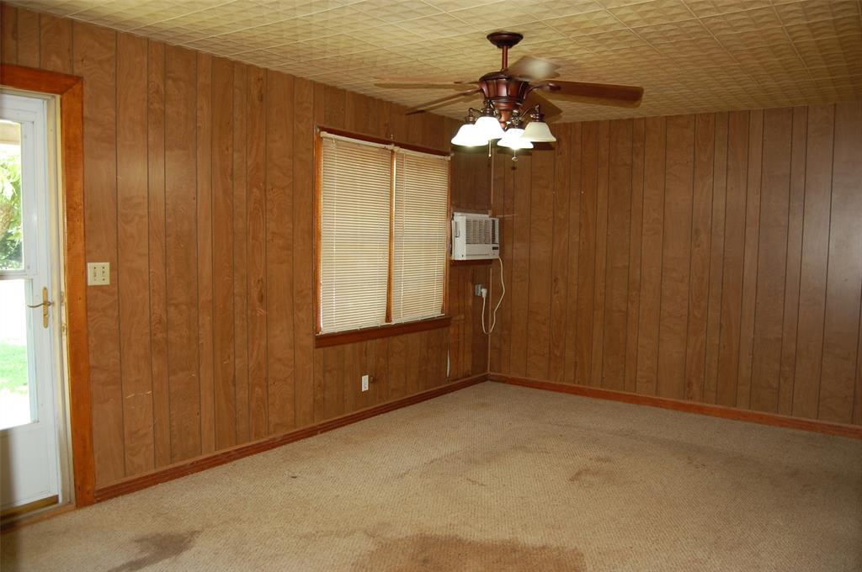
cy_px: 286
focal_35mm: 27
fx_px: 646
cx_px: 431
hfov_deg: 67.4
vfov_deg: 47.8
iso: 400
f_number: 3.5
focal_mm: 18
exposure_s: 1/60
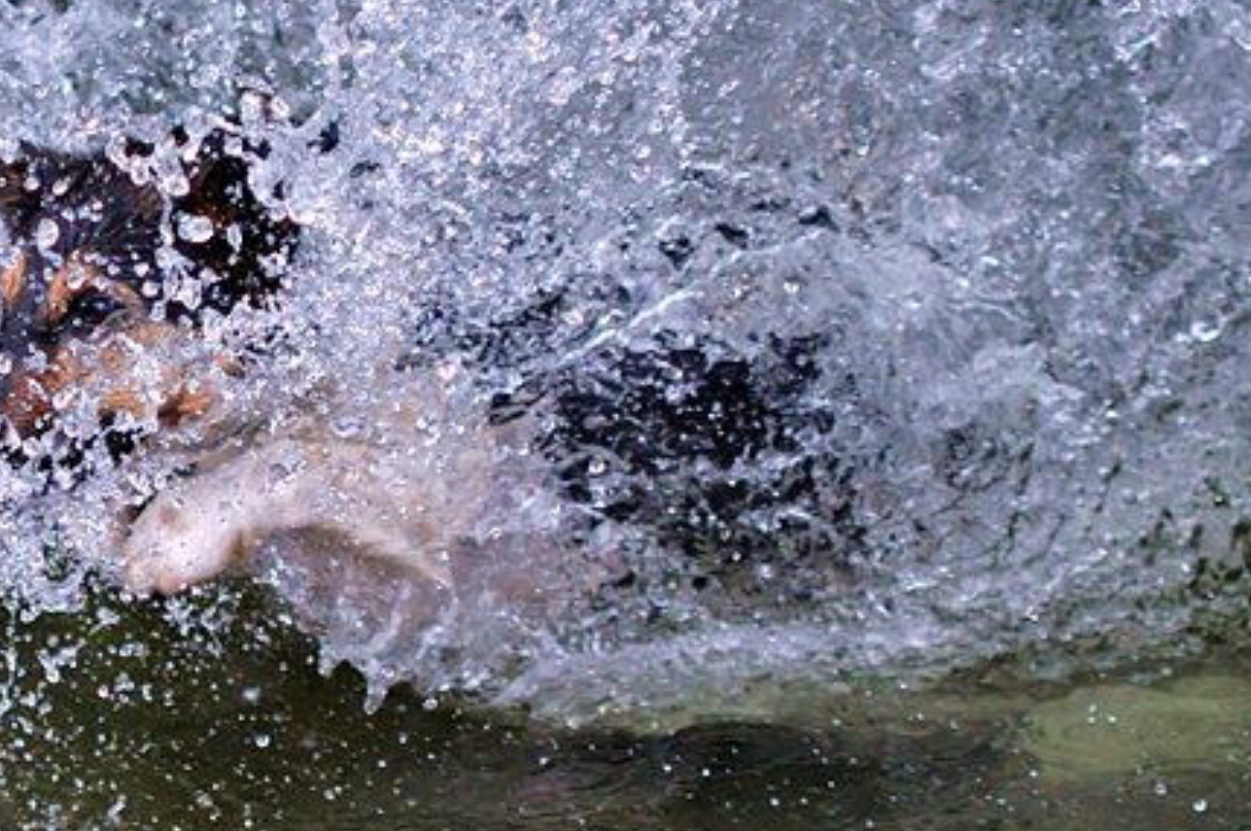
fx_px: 6560
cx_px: 137
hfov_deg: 10.8
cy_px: 274
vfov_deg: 7.2
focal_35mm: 189
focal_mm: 60
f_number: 2.8
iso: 1100
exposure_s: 1/2000
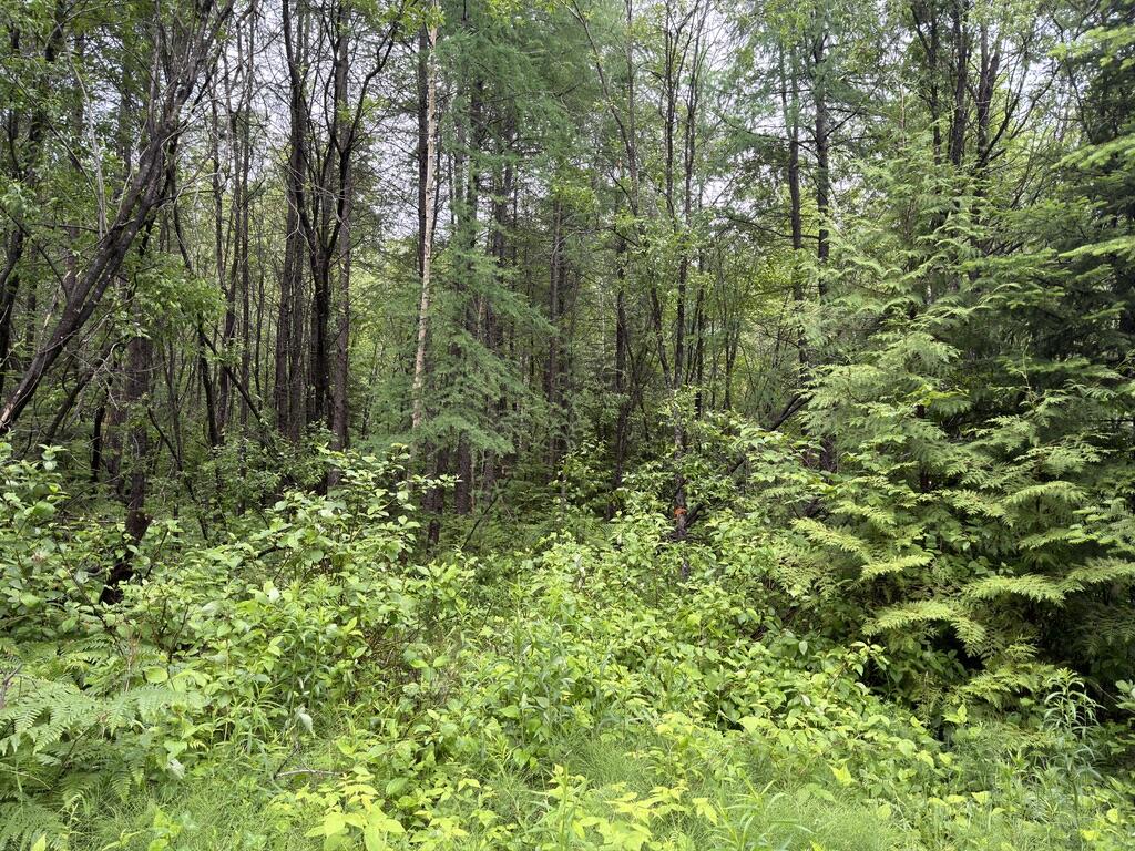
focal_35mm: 24
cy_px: 426
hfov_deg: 71.6
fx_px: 787
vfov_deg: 56.8
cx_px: 568
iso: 64
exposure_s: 1/205
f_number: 1.78
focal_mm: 6.76
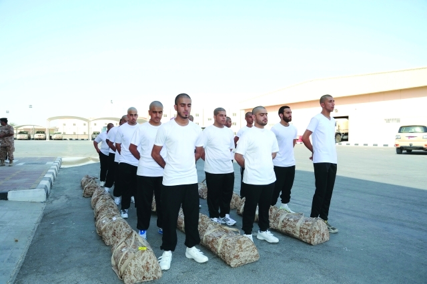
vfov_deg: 53.0
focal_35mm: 24
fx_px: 284
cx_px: 214
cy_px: 142
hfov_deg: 73.8
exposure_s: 1/250
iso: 400
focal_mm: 24
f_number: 11
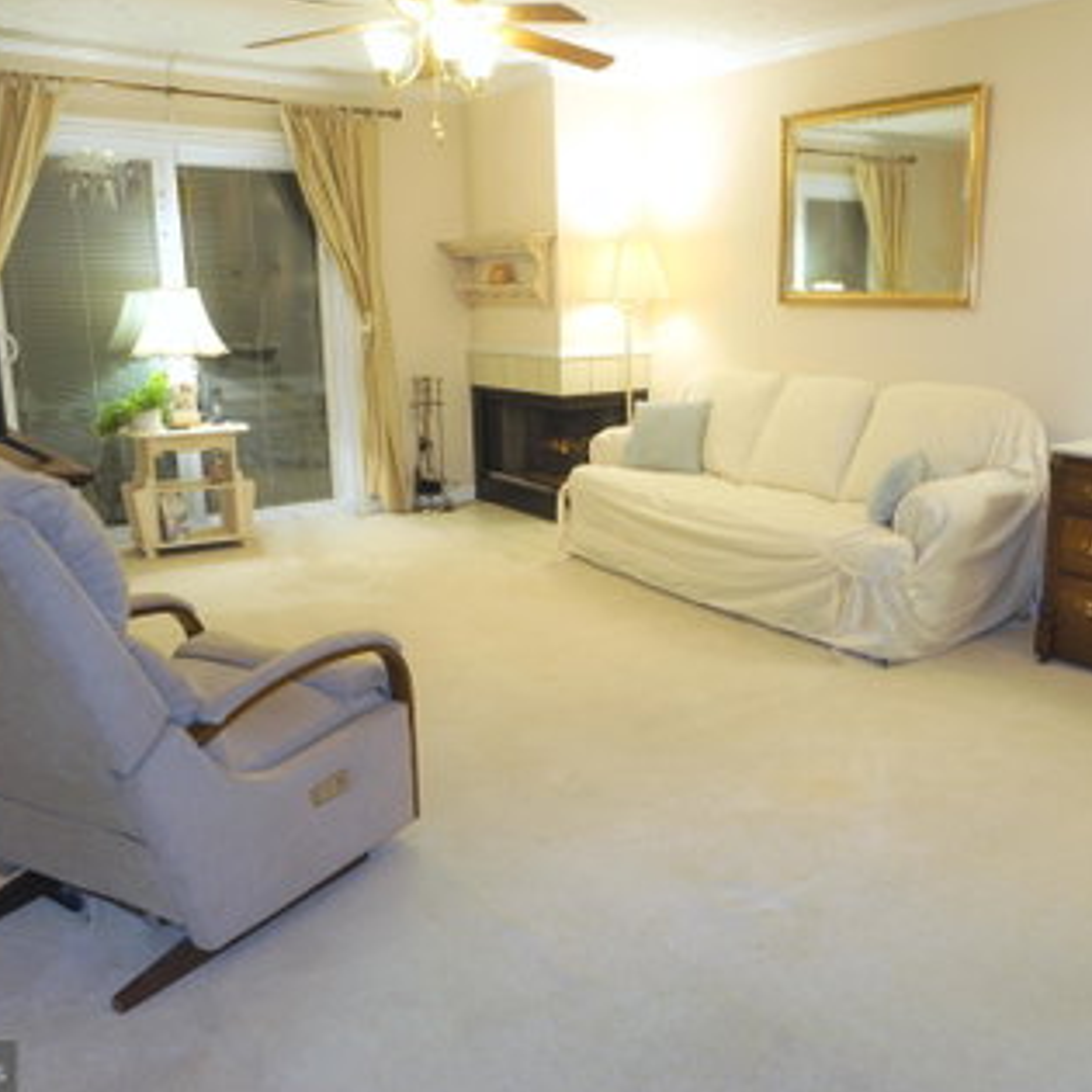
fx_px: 1106
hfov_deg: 52.1
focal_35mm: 31
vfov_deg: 52.5
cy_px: 548
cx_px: 667
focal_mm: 16
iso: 100
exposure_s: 1/10
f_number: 3.5
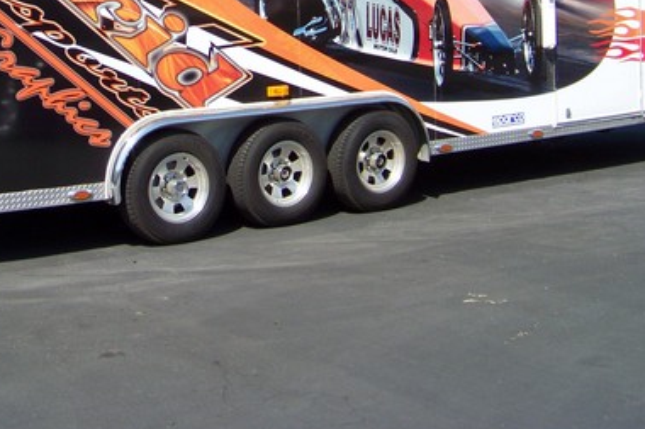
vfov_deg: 19.1
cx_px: 216
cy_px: -6
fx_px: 1236
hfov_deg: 29.1
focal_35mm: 69
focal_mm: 5.85
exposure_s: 1/800
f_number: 2.8
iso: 72
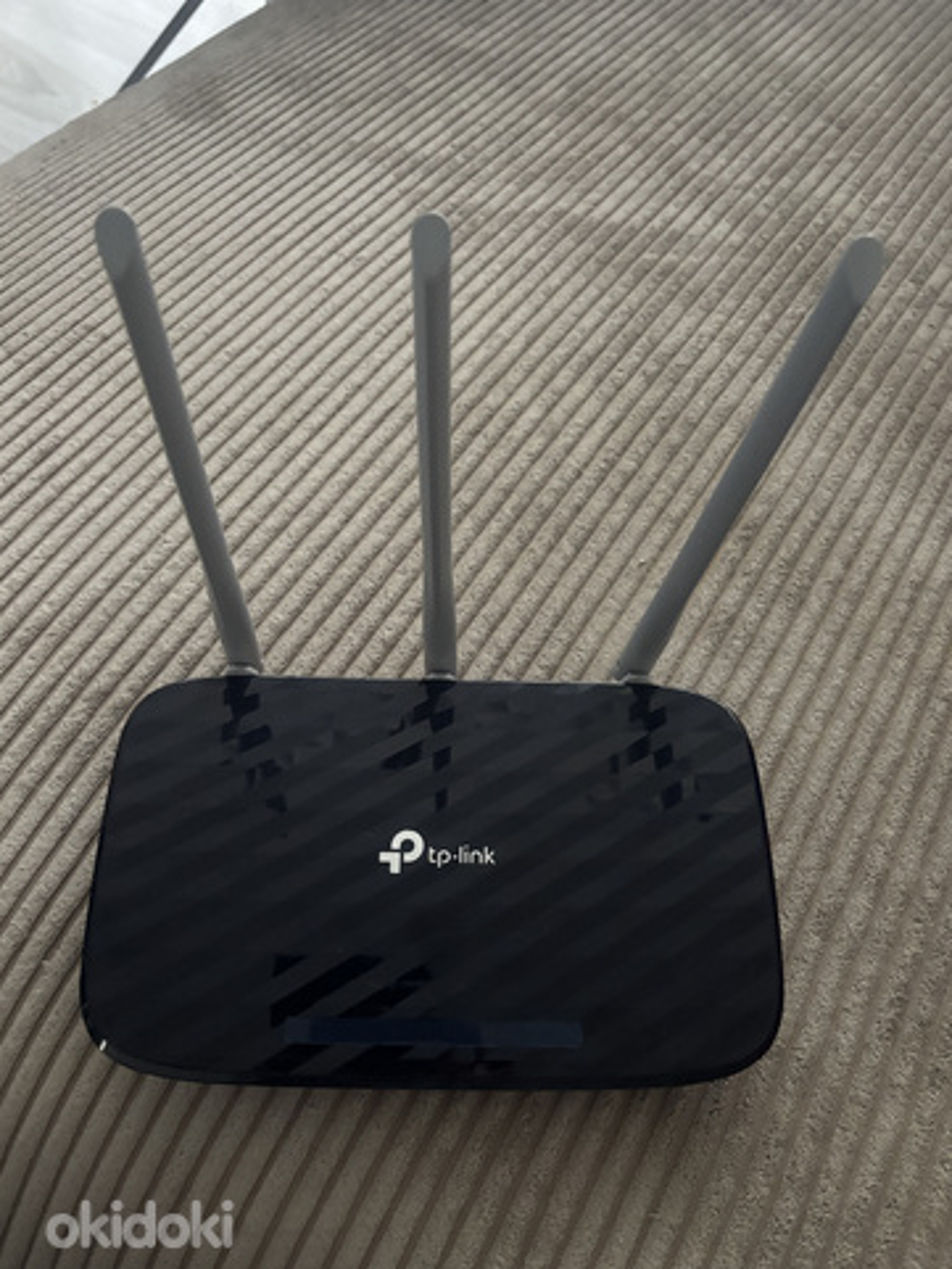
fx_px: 990
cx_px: 465
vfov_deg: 65.3
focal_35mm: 27
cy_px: 657
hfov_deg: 51.4
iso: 640
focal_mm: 5.96
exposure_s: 1/25
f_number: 1.6
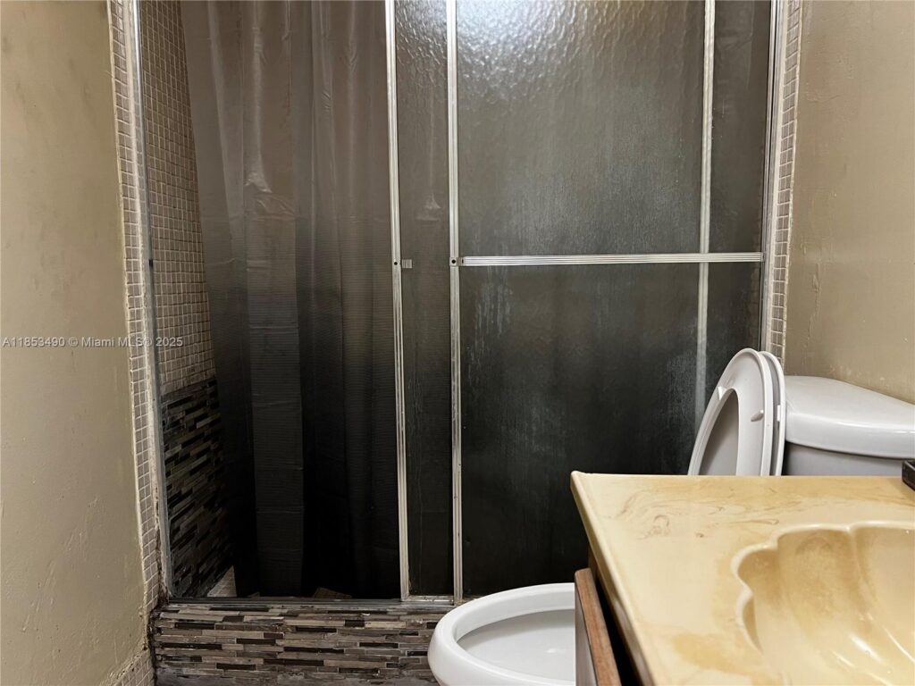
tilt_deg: -7.1
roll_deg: +0.7
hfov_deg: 67.3
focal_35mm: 26
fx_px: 687
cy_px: 343
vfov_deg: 53.1
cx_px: 458
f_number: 1.5
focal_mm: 5.7
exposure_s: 1/60
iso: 320
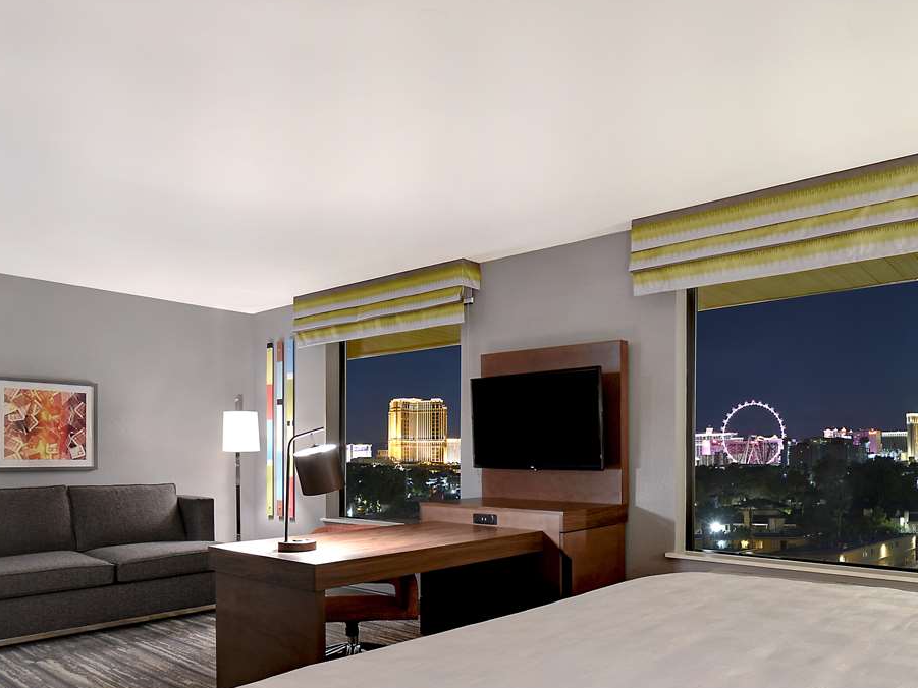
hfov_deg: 71.2
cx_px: 525
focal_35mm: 24
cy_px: 496
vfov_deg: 54.8
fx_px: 637
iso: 250
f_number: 7.1
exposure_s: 1/3.33
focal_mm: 10
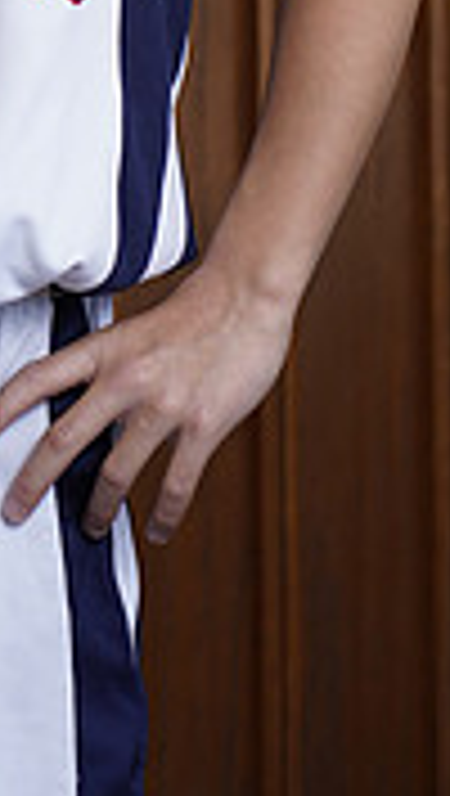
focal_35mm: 291
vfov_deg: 7.3
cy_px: -414
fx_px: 6152
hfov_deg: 4.2
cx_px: -297
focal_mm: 85
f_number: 5.6
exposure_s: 1/250
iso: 200
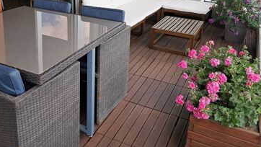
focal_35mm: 39
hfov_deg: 50.8
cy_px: 30
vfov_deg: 29.8
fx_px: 270
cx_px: 90
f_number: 1.8
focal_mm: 4
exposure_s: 1/140
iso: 50
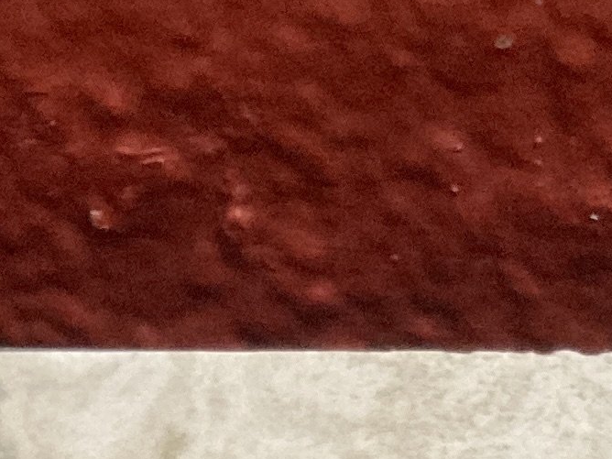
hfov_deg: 11.5
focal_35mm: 169
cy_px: 1205
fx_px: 2988
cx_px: 644
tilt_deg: -52.3
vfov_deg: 7.9
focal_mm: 3.99
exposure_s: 1/40
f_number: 1.8
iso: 400
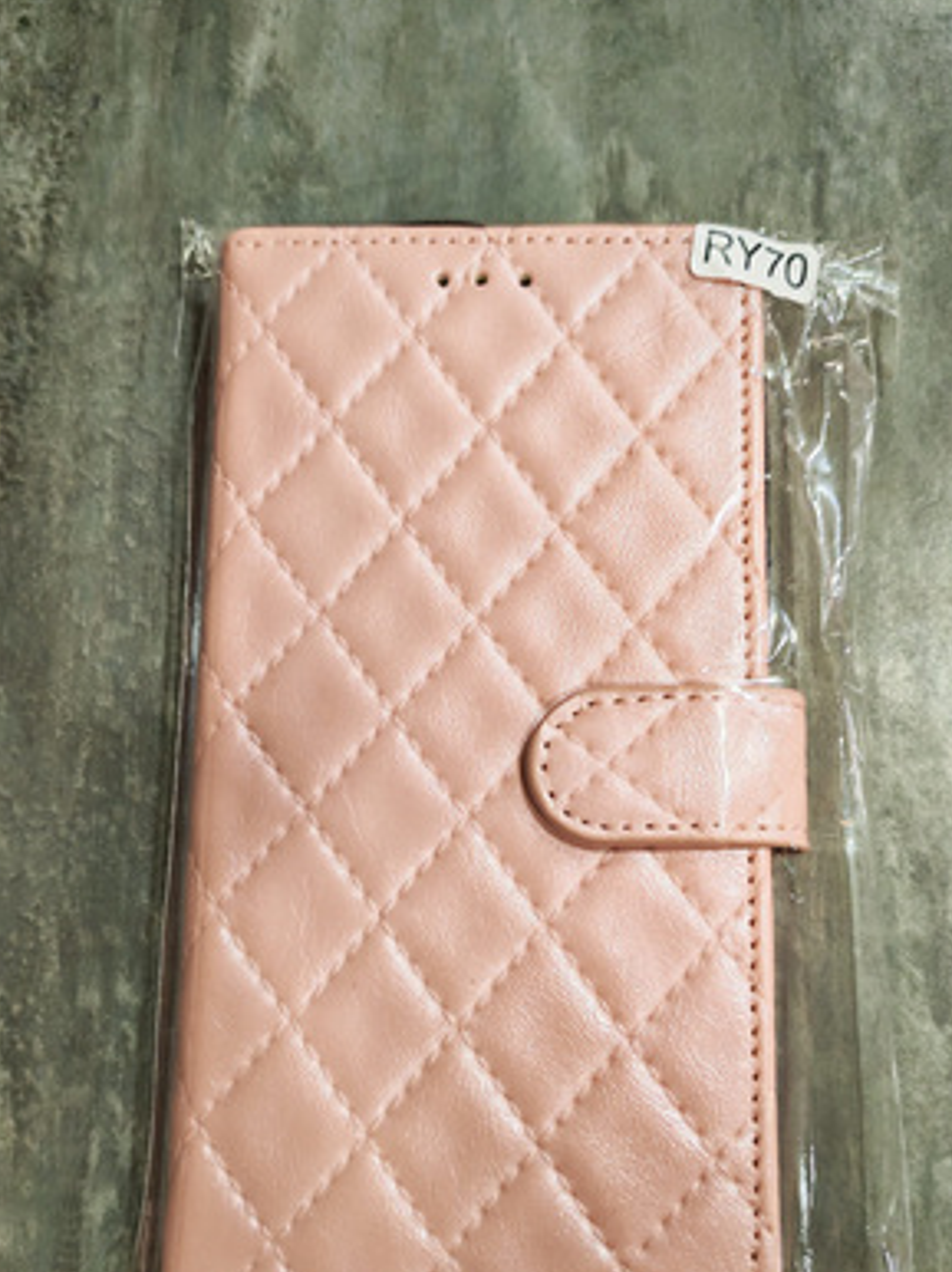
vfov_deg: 52.1
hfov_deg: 40.7
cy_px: 801
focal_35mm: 35
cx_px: 460
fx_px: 1285
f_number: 1.9
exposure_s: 1/50
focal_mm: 6.12
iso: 1250
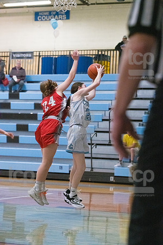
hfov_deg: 14.9
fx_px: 625
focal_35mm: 92
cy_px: 122
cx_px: 82
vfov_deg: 22.1
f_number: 4
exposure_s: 1/1600
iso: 8000
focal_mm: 92
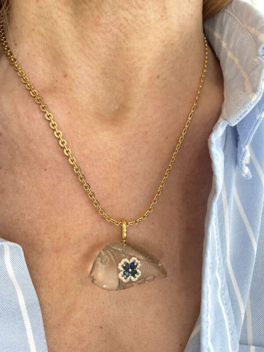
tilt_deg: -1.8
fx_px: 264
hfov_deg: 53.1
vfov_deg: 67.3
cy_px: 176
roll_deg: -1.1
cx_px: 132
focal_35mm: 26
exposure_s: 1/50
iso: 125
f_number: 1.6
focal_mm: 4.2
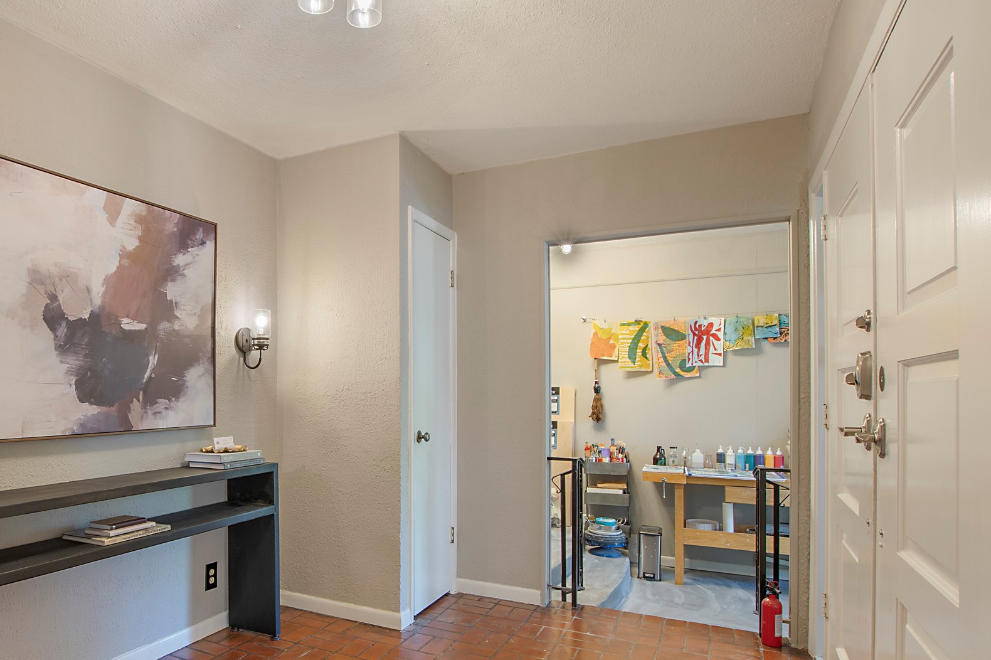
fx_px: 605
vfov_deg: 56.8
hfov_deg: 76.1
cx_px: 330
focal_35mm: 22
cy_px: 392
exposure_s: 1
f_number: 8
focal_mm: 11
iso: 100
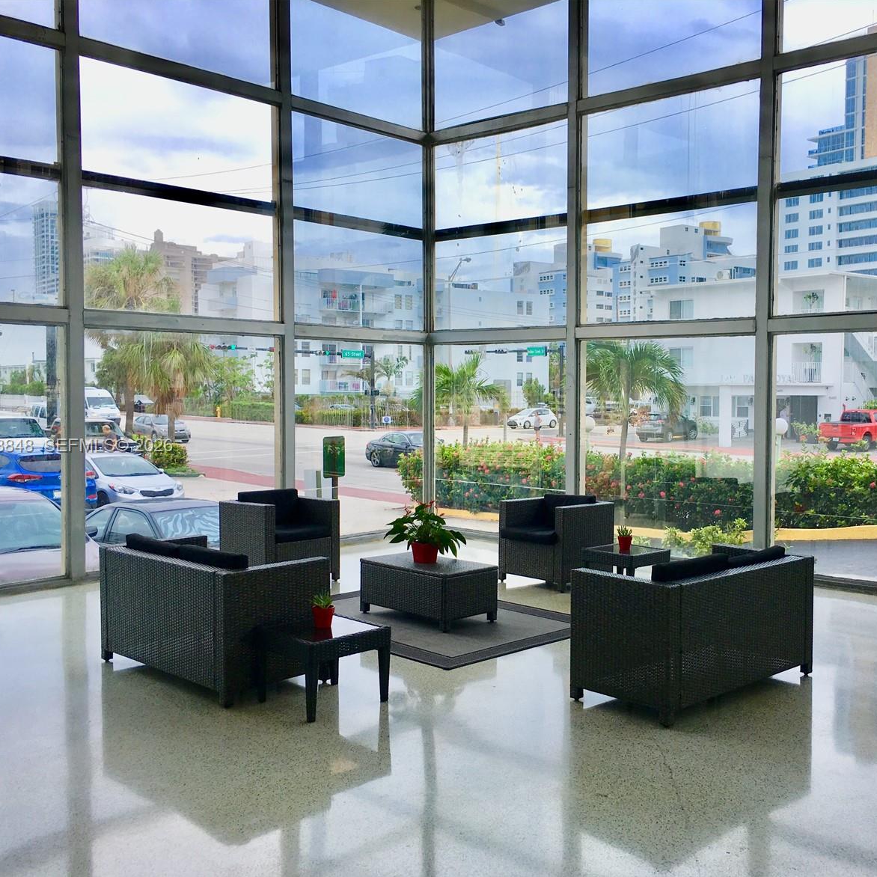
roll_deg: +0.1
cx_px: 539
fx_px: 1003
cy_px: 447
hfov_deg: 46.9
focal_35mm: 35
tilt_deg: -2.4
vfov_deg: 47.2
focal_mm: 4.15
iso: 25
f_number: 2.2
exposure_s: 1/390
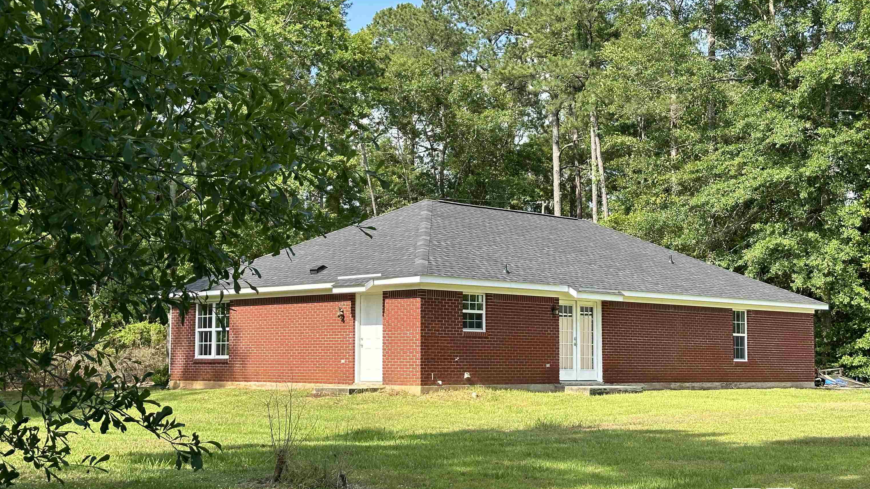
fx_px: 1223
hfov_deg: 39.2
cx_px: 435
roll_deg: +0.0
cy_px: 254
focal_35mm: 53
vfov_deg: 22.6
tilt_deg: +4.6
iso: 64
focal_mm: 6.86
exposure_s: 1/1242
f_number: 1.78
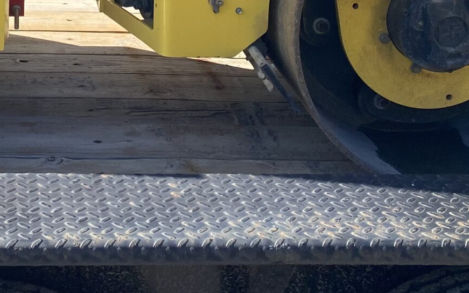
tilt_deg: -11.8
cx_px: 37
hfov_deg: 24.7
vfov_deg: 14.4
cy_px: -213
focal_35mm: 81
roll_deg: +1.0
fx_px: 1035
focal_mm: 4.25
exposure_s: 1/1053
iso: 32
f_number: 1.8
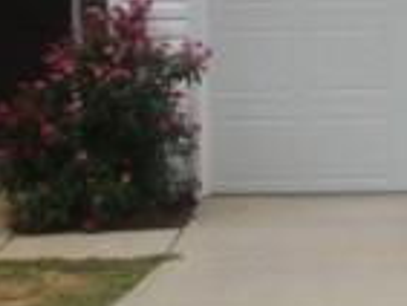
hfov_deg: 10.1
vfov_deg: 7.5
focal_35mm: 195
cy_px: -188
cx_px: 364
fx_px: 2295
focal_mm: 4.7
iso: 100
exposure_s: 1/400
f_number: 3.3
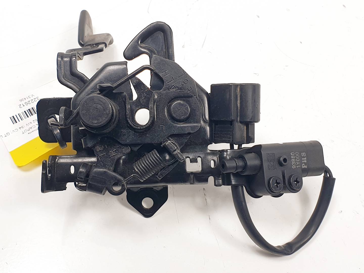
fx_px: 273
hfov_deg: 67.3
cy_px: 136
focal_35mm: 26
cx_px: 182
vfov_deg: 53.1
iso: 50
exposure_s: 1/215
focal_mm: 4.3
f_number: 2.4
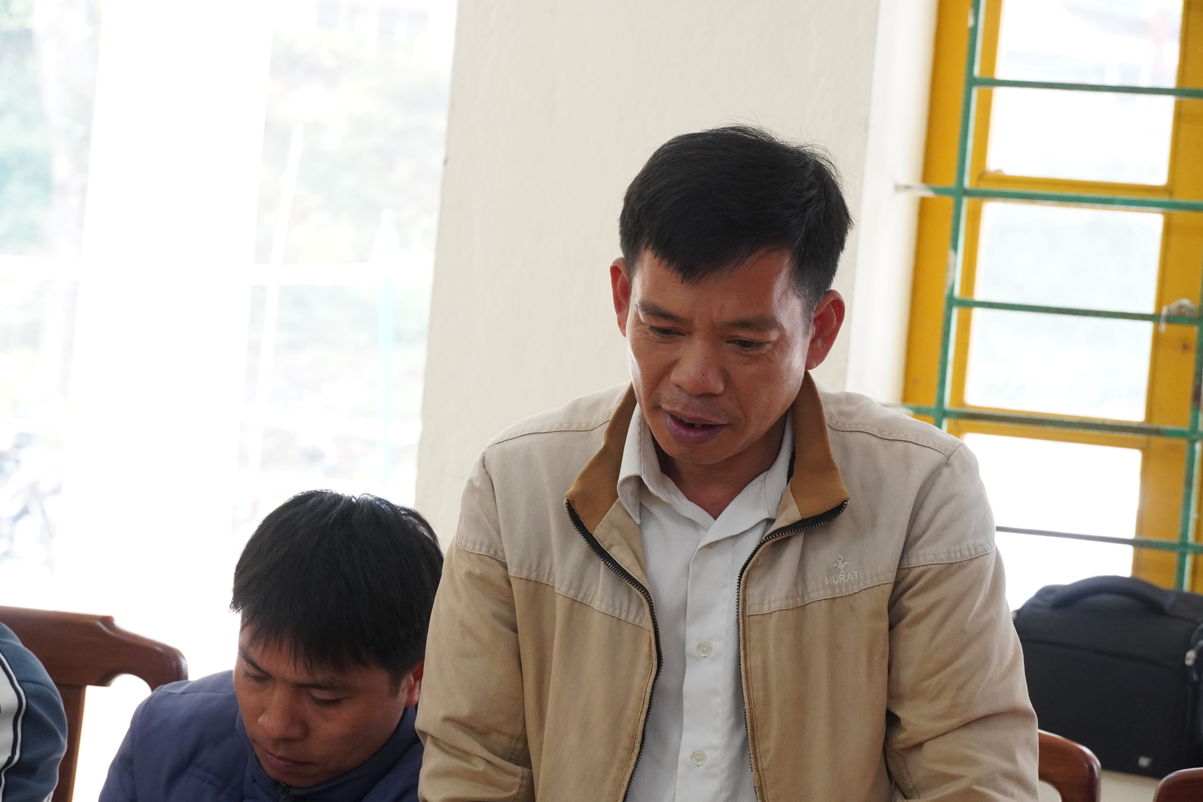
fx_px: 3542
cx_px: 600
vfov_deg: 12.9
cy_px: 402
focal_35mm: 106
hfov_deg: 19.3
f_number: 6.3
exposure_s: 1/160
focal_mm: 70
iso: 2500
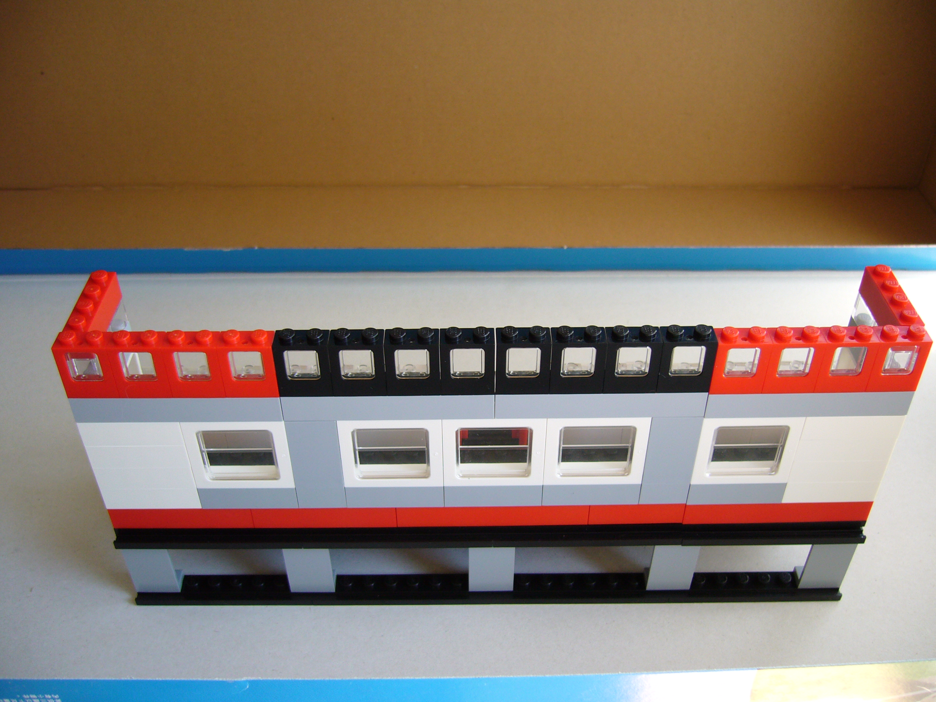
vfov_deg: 40.7
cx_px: 468
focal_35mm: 35
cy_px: 351
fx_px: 946
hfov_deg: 52.6
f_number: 2.8
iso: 100
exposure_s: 1/30
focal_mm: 5.8
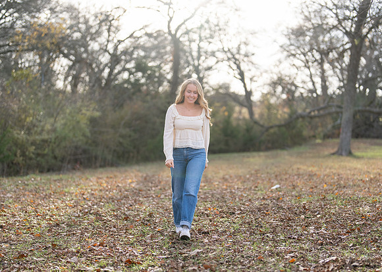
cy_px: 160
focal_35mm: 65
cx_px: 204
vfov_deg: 22.0
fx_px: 701
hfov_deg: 30.5
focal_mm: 50
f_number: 1.2
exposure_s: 1/1600
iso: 100
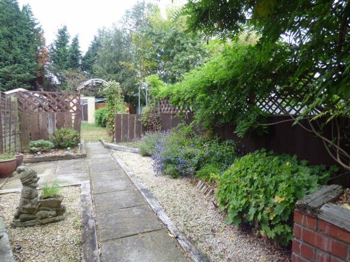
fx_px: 202
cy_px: 131
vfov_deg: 66.0
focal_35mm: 20
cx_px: 175
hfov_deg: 81.8
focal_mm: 3.58
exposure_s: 1/60
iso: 125
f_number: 2.8
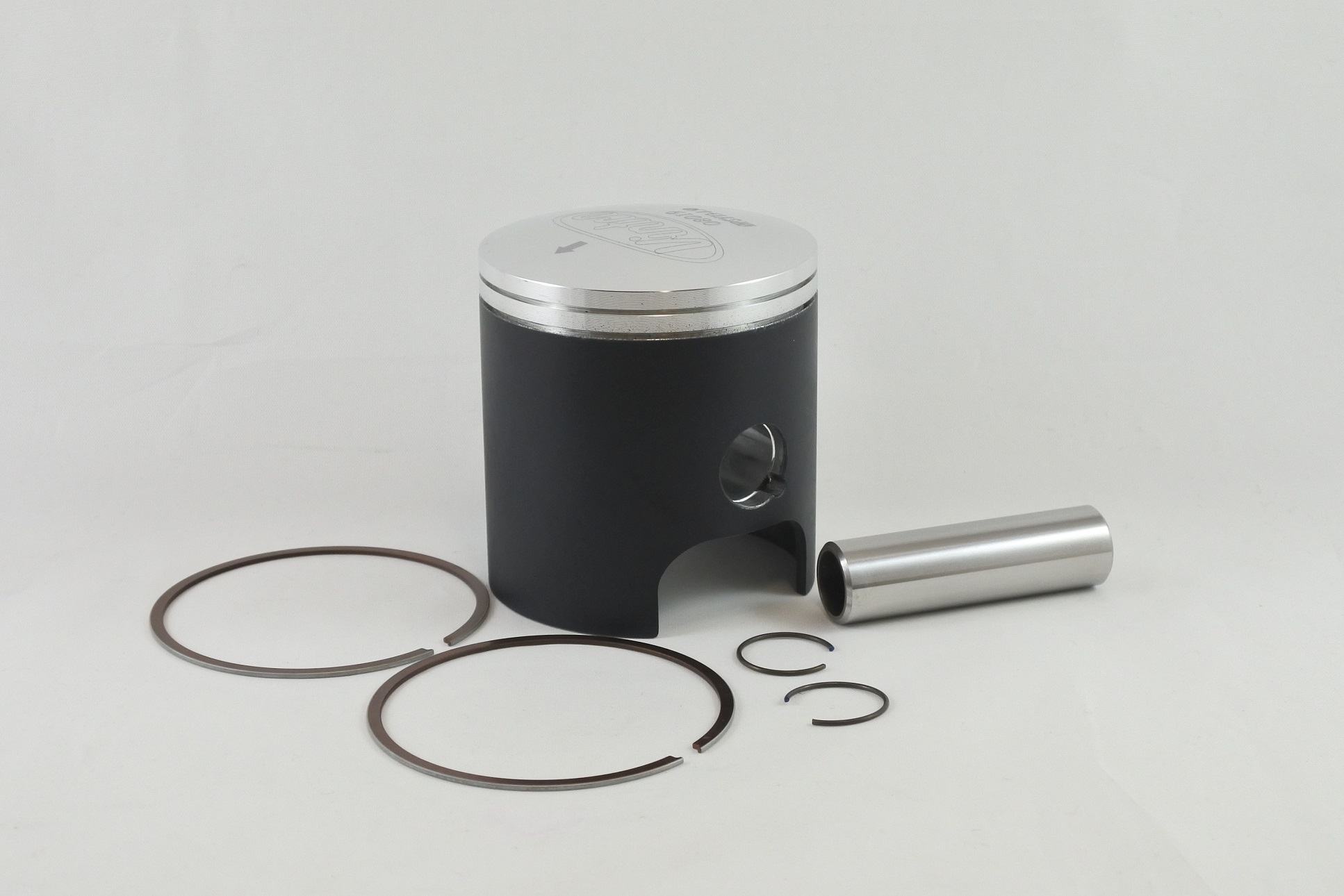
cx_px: 672
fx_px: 1680
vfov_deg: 29.9
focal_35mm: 45
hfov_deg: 43.6
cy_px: 448
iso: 400
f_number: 4.5
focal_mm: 16.8
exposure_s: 1/160
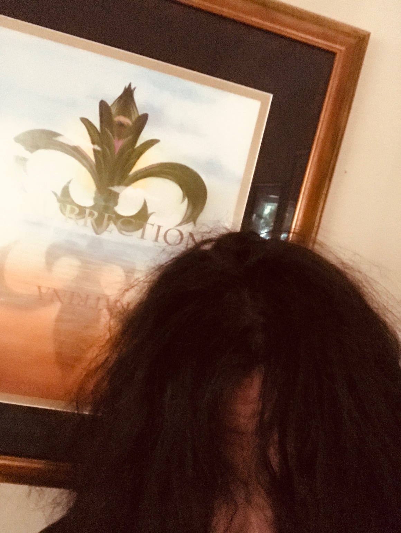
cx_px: 200
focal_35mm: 32
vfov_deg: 56.8
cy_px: 266
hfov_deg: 44.2
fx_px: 494
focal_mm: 2.87
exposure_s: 1/15
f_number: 2.2
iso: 2000
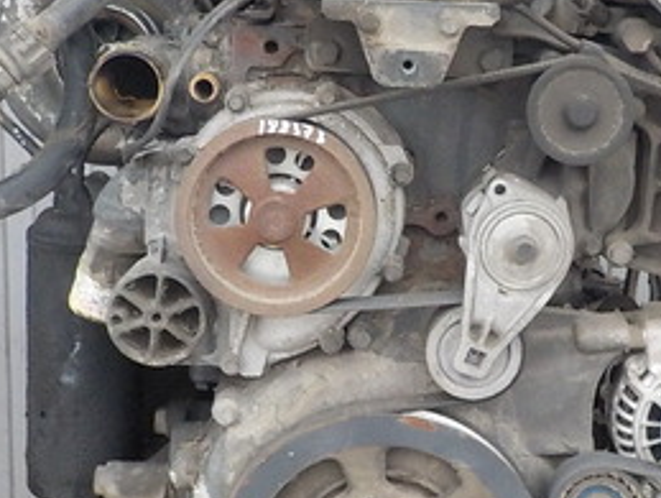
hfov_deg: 26.2
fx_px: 1415
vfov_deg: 19.9
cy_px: 227
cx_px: 434
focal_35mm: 74
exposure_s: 1/30
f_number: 3.3
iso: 400
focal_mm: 4.1
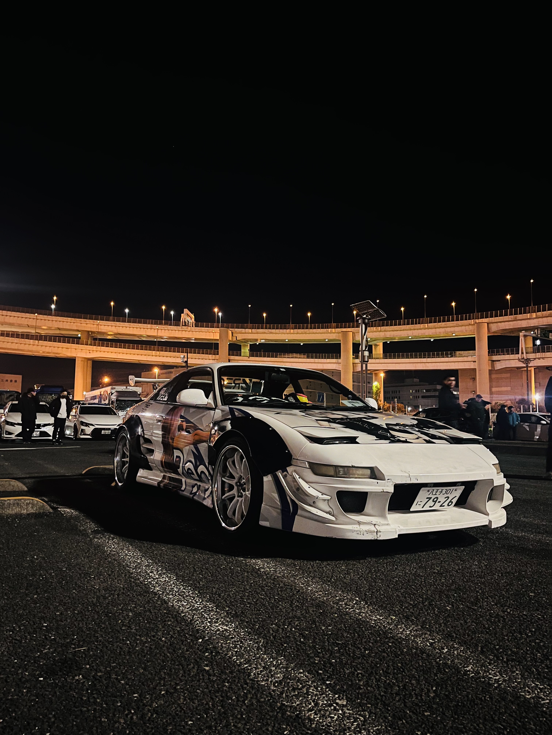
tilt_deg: +5.7
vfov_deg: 67.3
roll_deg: -0.1
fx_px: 553
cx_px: 276
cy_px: 368
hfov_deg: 53.1
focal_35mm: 26
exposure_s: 1/17
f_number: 1.6
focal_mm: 5.1
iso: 640
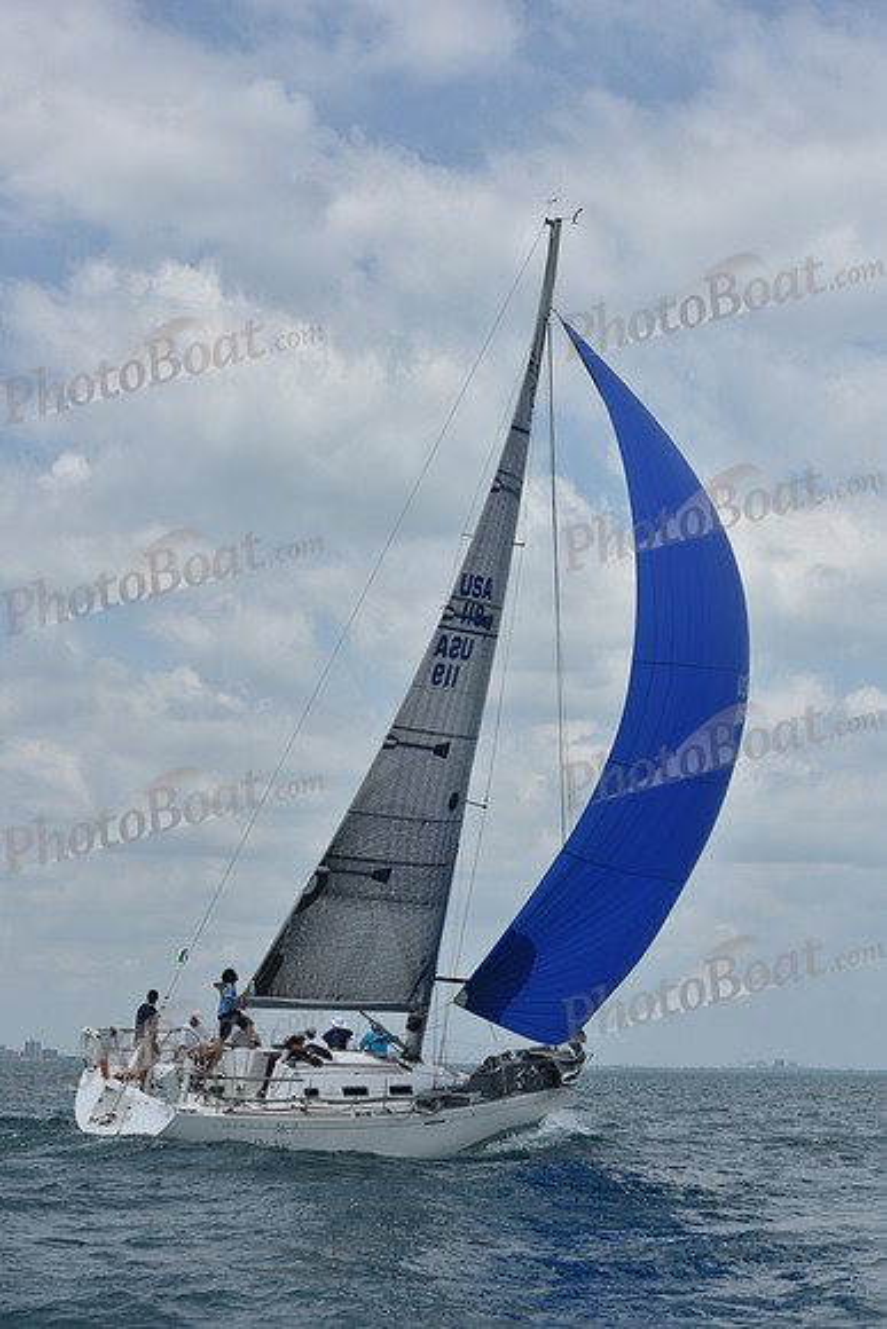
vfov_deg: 28.8
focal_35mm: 70
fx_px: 2585
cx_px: 444
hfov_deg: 19.5
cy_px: 664
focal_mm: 70
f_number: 9
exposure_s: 1/1250
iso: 250
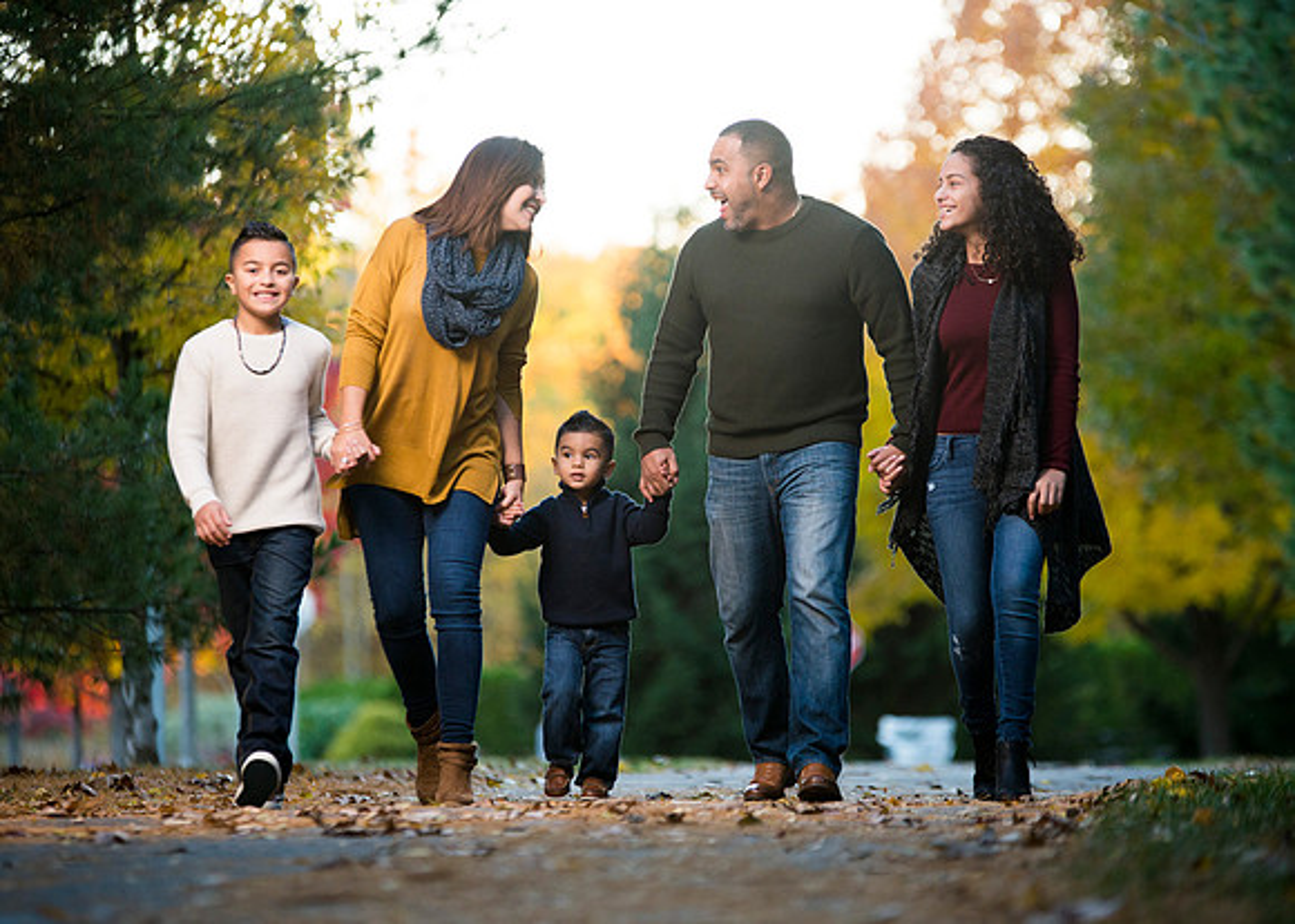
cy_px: 462
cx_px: 648
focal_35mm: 190
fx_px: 6992
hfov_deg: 10.6
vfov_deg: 7.6
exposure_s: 1/640
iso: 640
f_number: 3.2
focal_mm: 175
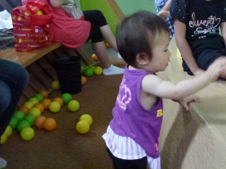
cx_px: 137
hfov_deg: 42.7
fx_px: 287
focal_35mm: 44
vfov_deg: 32.8
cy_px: 101
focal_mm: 5.4
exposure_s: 1/100
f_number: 3.5
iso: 1600
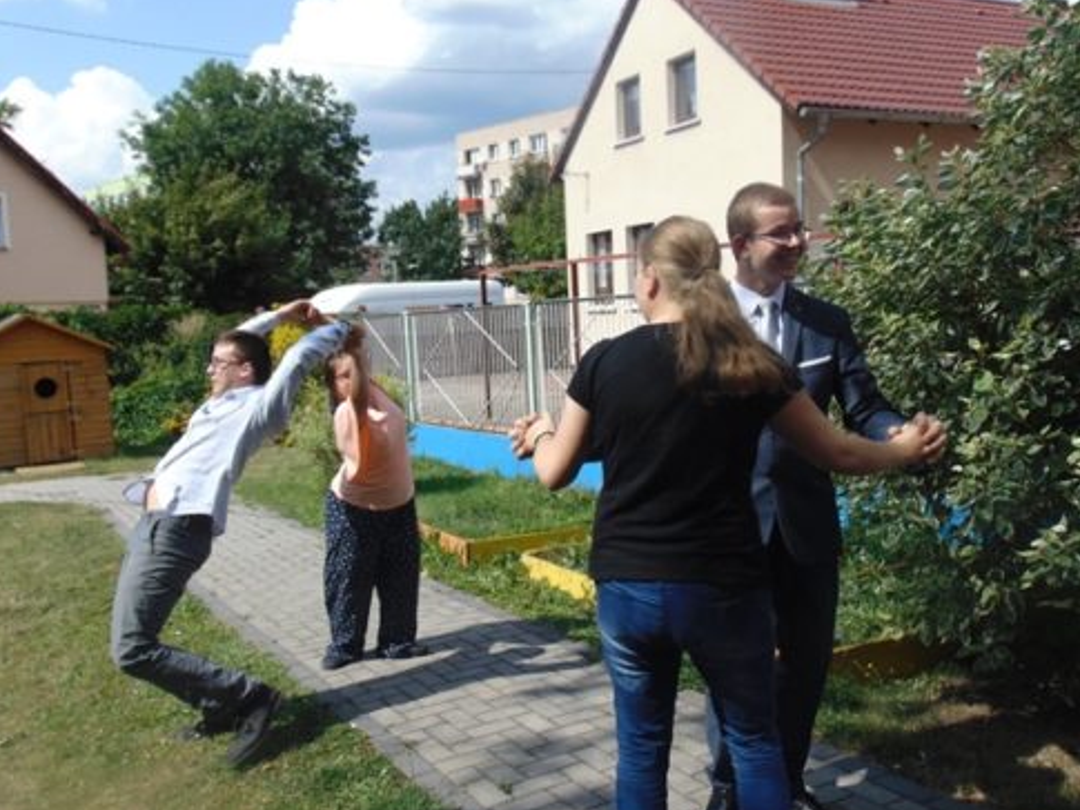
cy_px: 412
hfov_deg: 55.3
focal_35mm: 33
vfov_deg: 43.0
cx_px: 548
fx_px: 1030
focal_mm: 4.5
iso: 80
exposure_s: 1/200
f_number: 7.7
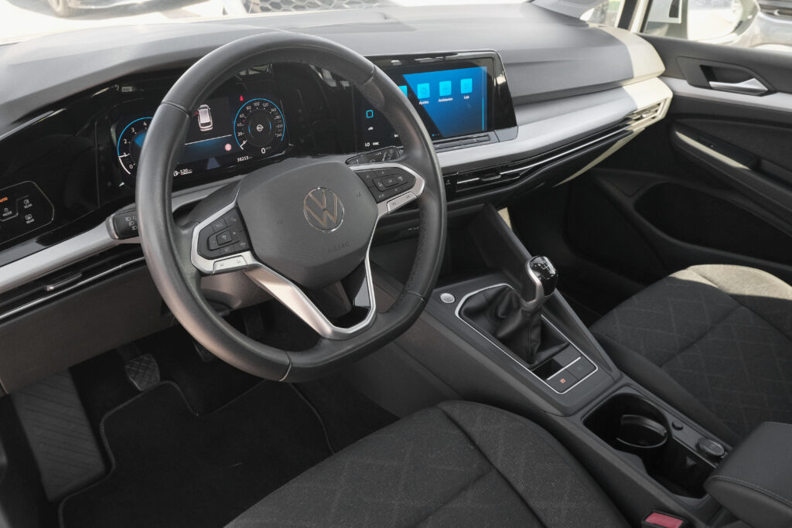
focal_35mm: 29
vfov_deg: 45.0
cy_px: 264
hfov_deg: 63.7
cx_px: 396
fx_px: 638
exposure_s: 1/160
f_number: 9
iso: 2000
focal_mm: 19.2
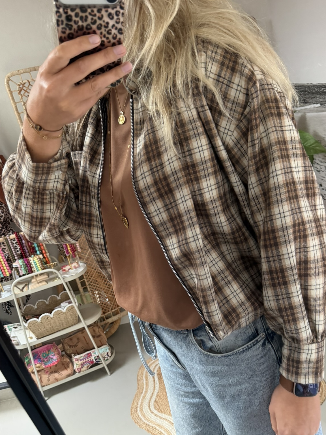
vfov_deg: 56.6
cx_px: 164
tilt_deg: -42.7
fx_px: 402
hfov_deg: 44.2
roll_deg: +14.7
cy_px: 247
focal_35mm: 32
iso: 800
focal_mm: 6.76
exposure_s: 1/54
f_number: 1.78
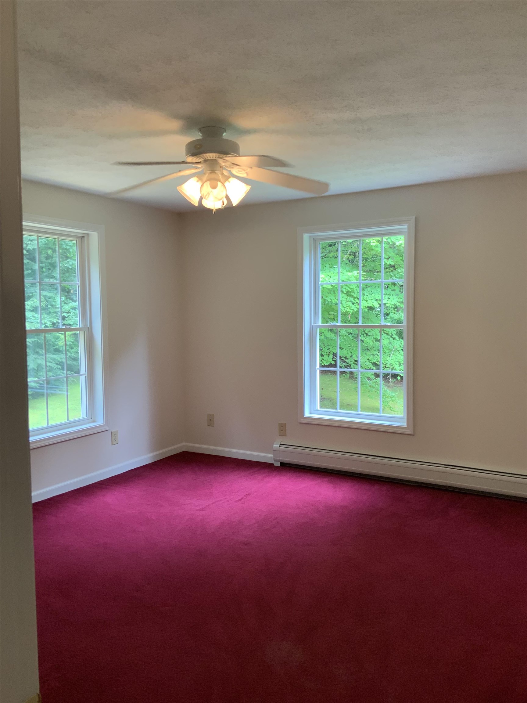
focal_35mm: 29
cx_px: 264
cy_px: 352
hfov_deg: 48.2
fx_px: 589
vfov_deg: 61.7
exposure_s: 1/60
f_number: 1.8
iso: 80
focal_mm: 3
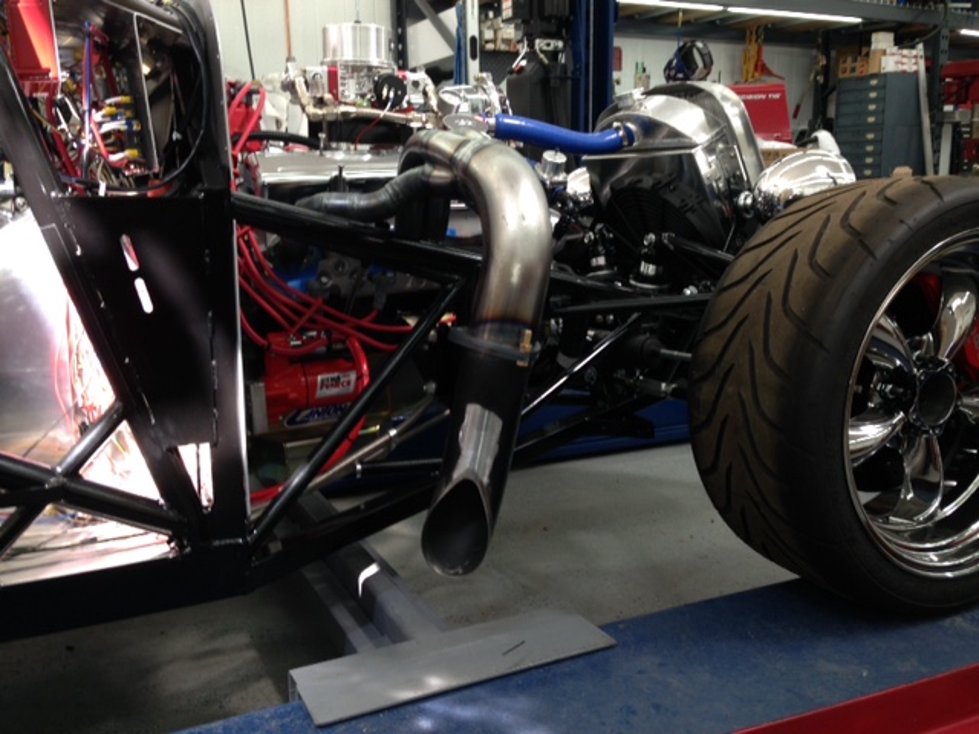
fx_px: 933
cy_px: 367
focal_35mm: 33
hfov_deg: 55.4
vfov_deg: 42.9
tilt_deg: -10.3
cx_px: 490
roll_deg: +0.6
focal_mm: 4.12
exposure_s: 1/47
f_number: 2.4
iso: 50
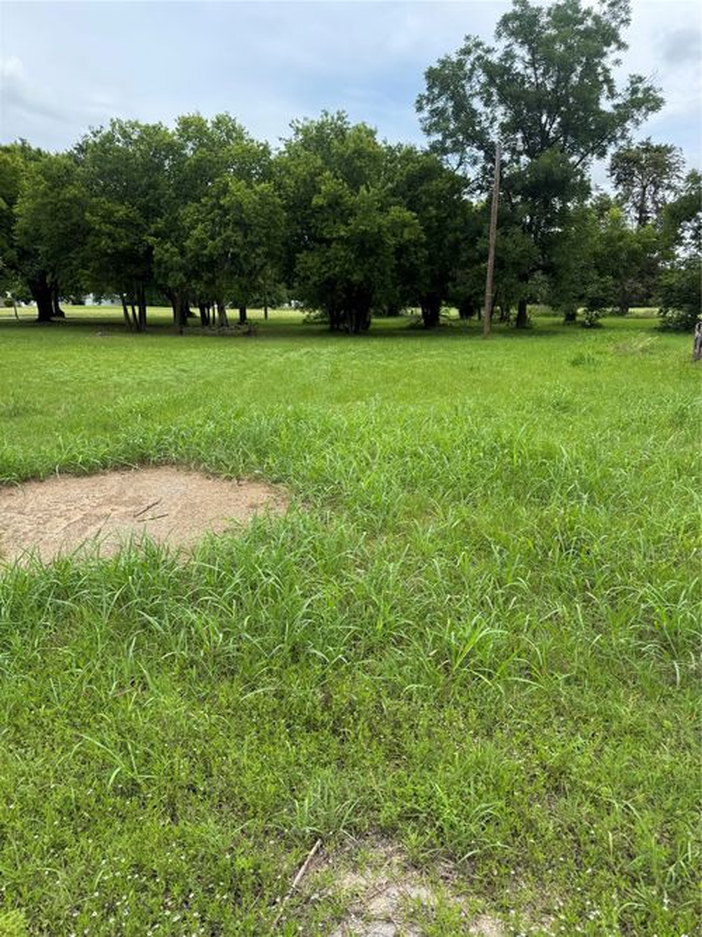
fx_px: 649
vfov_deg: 71.6
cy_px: 468
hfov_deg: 56.8
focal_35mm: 24
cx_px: 351
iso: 80
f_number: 1.78
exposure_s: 1/1637
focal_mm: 6.76
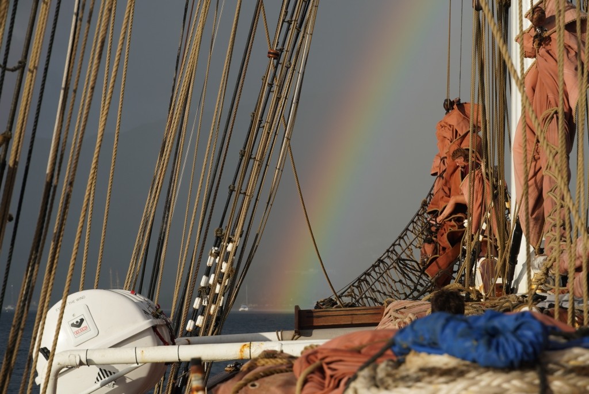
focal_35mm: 118
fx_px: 1940
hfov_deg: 17.3
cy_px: 197
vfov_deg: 11.6
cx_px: 294
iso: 100
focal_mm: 79
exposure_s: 1/640
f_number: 7.1
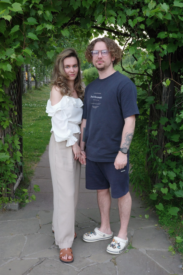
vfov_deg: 48.5
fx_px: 305
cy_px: 138
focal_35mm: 40
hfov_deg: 33.4
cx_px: 92
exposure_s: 1/125
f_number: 7.1
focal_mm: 26
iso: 1600
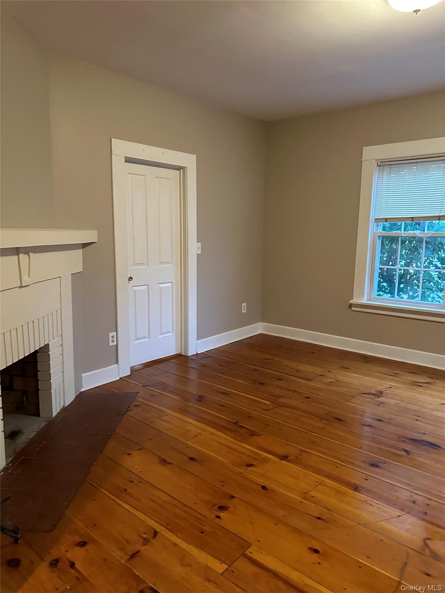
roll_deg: -1.3
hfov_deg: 56.8
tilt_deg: -6.7
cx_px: 222
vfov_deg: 71.6
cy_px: 296
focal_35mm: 24
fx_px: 411
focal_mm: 6.86
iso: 800
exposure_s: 1/40
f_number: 1.78
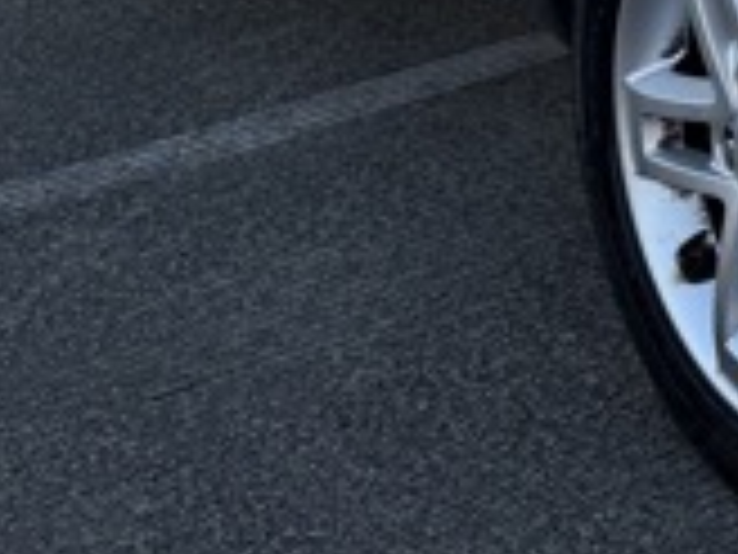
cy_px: -500
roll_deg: -1.1
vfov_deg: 11.6
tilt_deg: -7.7
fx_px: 2494
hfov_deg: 15.5
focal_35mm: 117
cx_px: 1102
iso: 80
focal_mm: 6.76
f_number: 1.78
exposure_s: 1/840
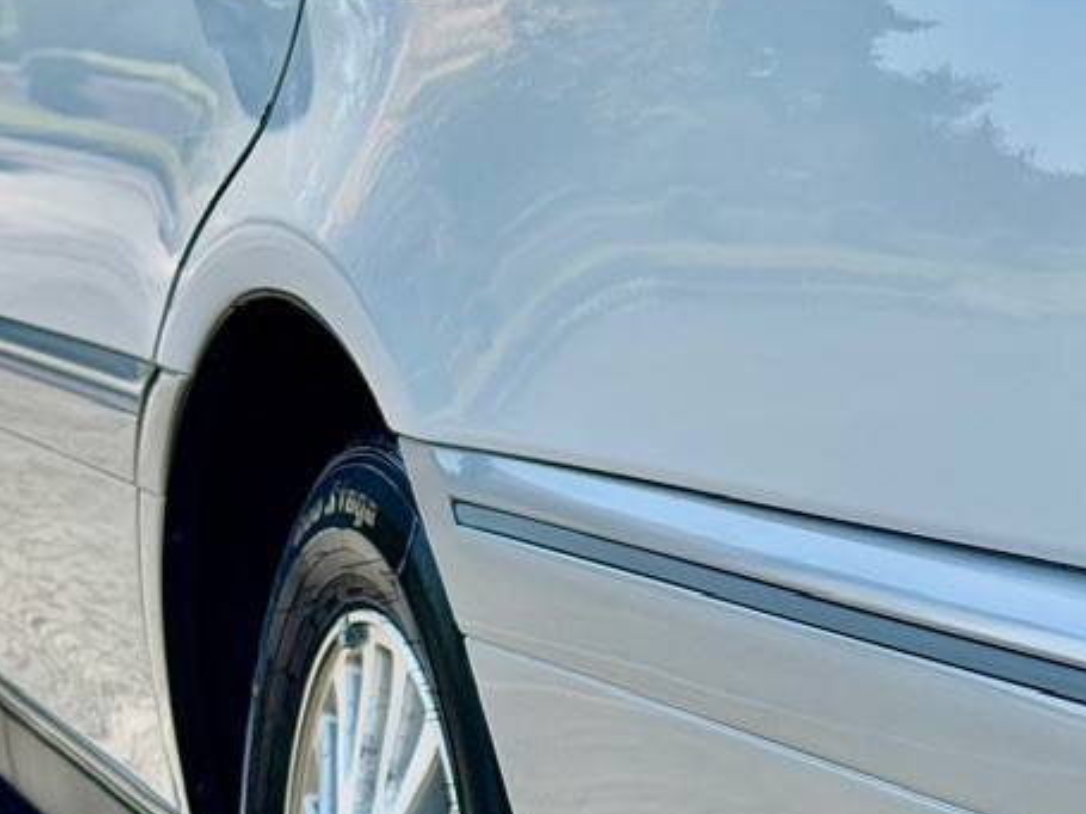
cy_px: 391
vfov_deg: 11.0
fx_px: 4234
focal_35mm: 135
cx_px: 1069
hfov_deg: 14.4
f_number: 1.78
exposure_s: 1/4329
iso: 100
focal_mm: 6.76
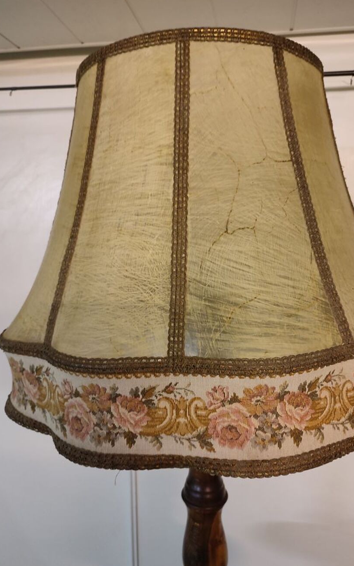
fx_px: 401
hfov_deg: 47.4
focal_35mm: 26
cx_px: 205
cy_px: 285
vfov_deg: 70.4
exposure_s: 1/25
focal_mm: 5.89
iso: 775
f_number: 1.89
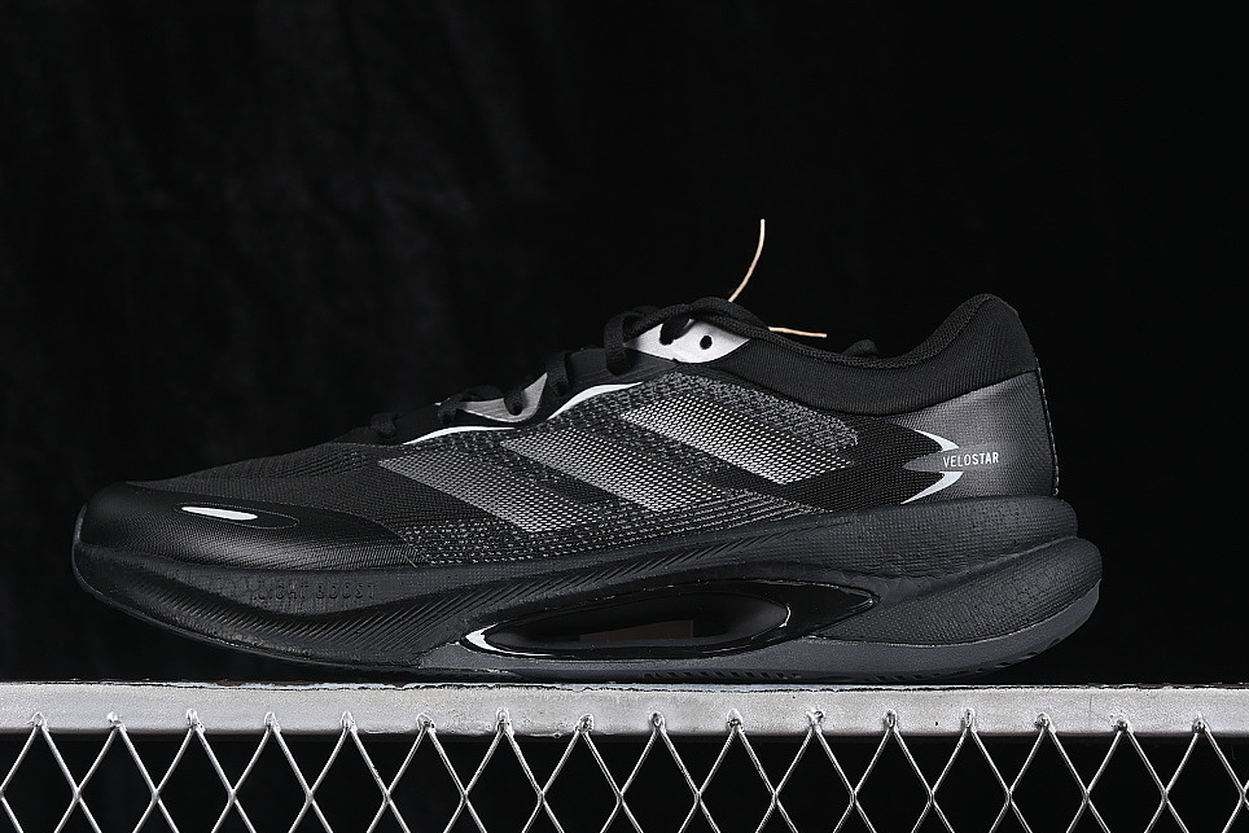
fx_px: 2915
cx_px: 595
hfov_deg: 24.2
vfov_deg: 16.3
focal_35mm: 84
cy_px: 395
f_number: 6.3
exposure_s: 1/60
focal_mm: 50
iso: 160
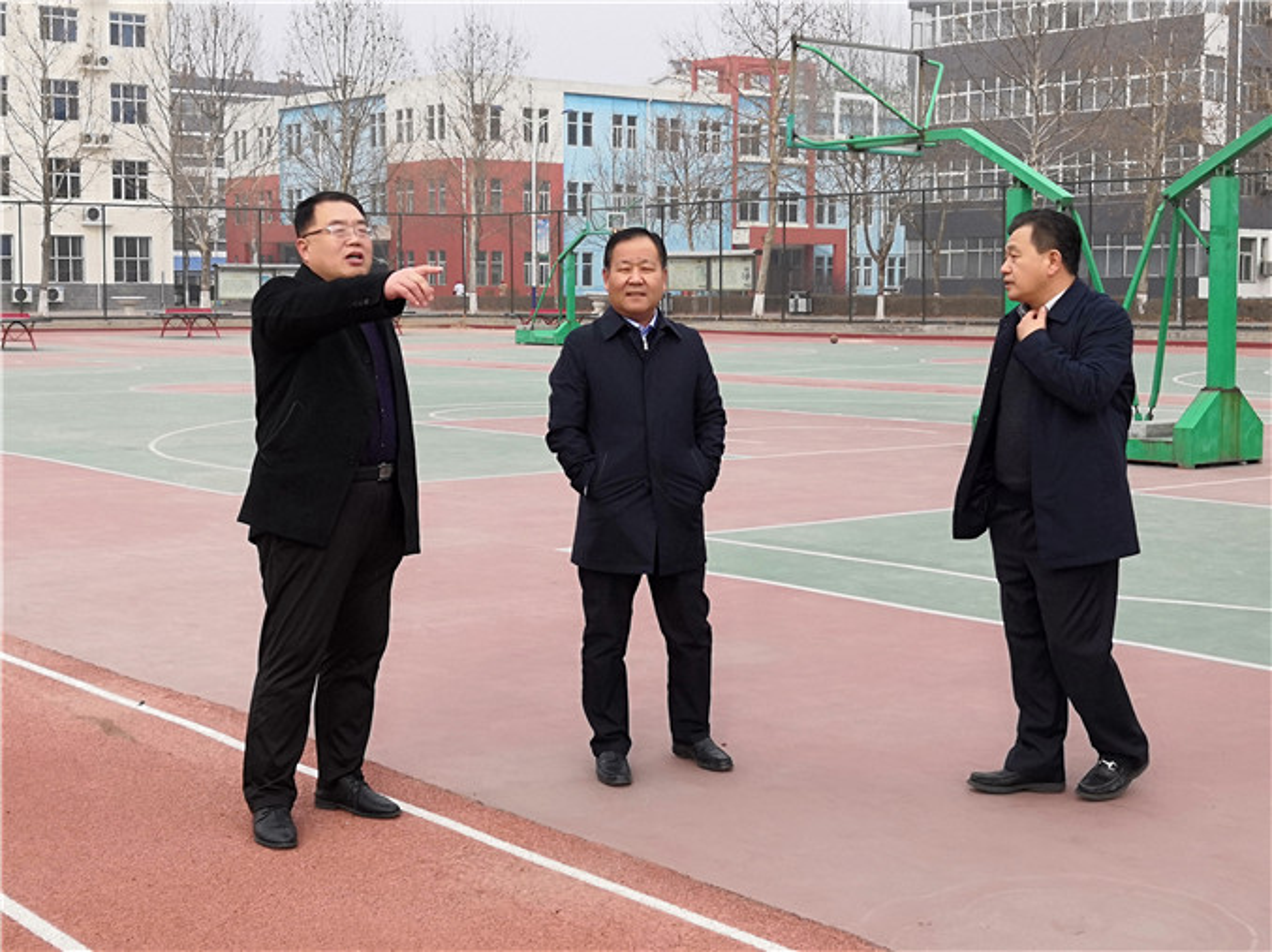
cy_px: 476
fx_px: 1983
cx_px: 636
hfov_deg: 35.6
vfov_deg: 27.0
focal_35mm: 54
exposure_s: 1/483
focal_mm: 3.95
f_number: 1.8
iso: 50
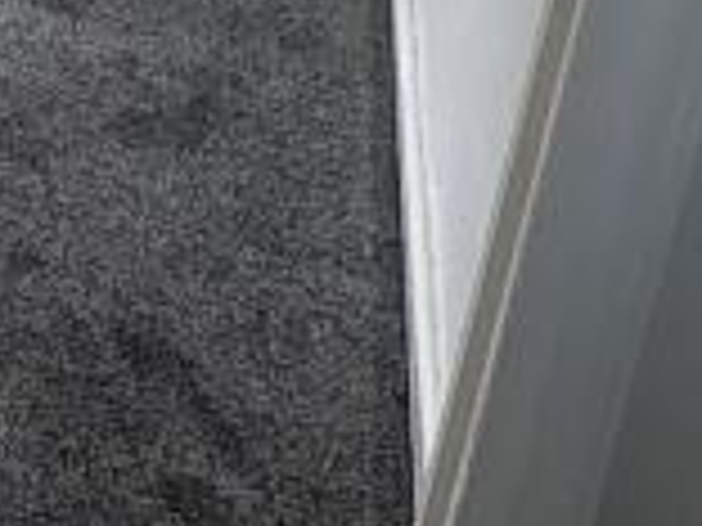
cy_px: -504
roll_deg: +1.4
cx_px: -1166
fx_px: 1866
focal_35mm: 92
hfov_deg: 13.0
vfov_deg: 13.8
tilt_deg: -14.5
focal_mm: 2.22
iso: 64
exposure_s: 1/356
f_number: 2.2
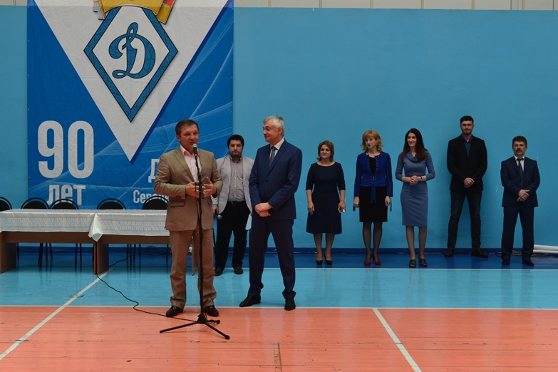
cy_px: 186
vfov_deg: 26.5
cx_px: 279
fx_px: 790
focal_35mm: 51
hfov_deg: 38.9
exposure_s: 1/125
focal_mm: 34
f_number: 9
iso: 400
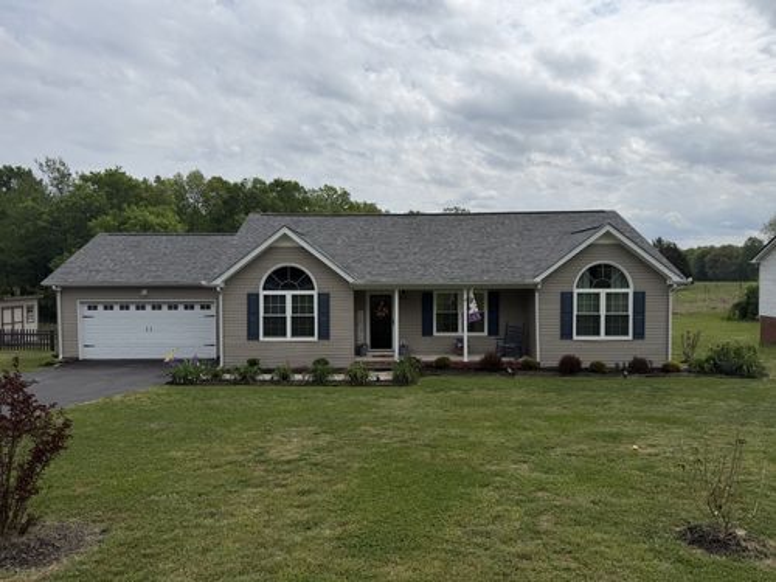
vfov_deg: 56.8
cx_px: 388
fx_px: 538
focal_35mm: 24
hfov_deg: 71.6
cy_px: 291
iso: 80
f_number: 1.78
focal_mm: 6.76
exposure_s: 1/10309
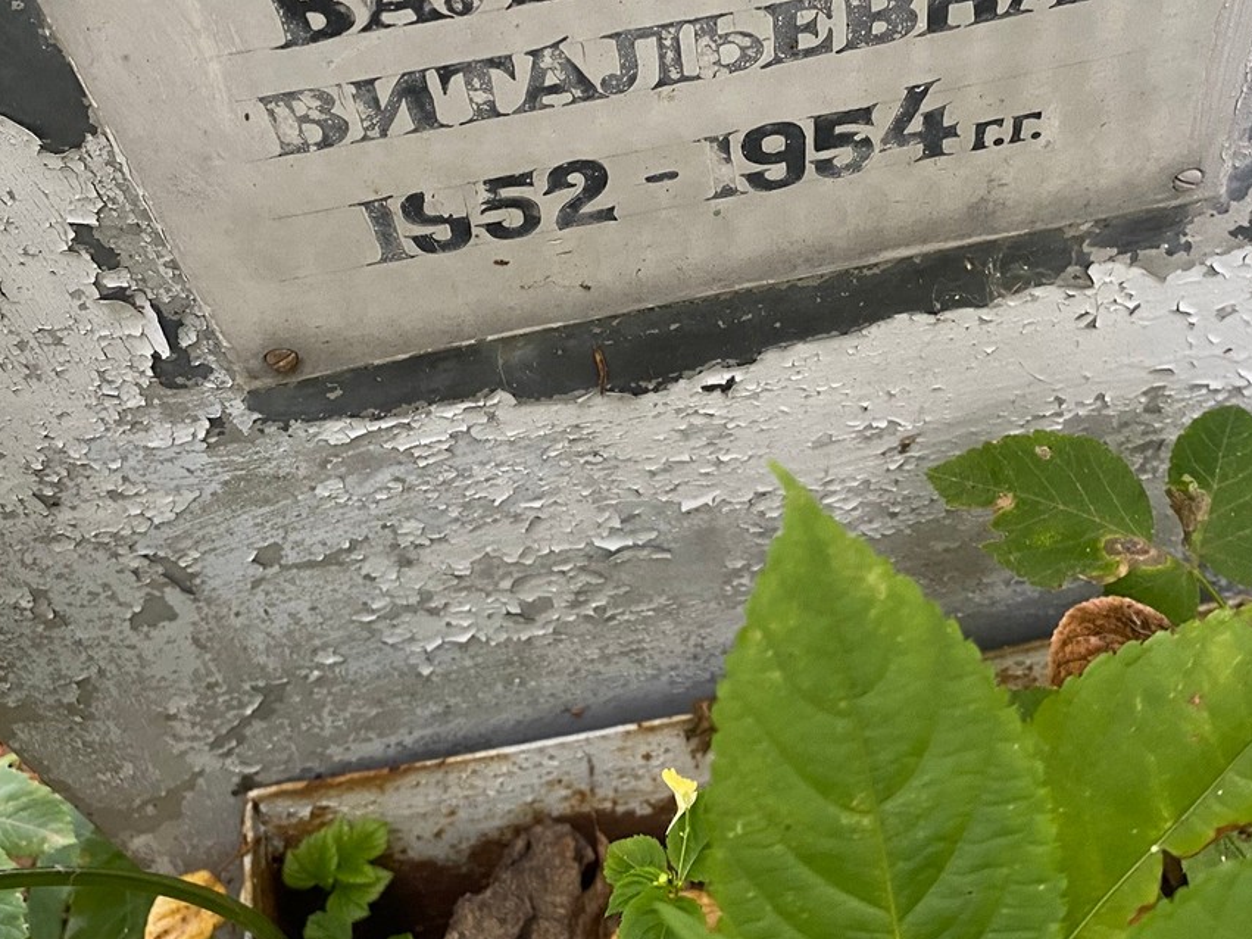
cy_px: 250
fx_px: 1591
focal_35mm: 44
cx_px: 705
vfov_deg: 32.3
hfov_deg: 42.9
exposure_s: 1/73
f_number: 1.8
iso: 125
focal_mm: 4.25
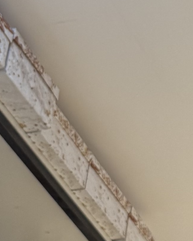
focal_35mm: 165
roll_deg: +2.8
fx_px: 1178
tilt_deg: +32.9
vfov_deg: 11.6
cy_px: 228
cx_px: 501
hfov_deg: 8.4
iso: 80
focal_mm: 6.76
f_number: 1.78
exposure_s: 1/100
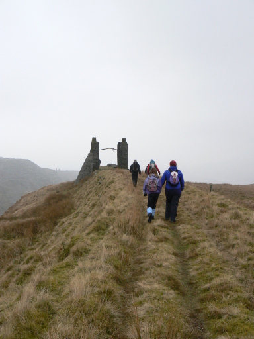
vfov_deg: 51.4
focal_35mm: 36
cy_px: 170
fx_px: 352
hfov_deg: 39.7
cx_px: 127
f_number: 5.6
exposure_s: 1/320
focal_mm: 6
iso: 200
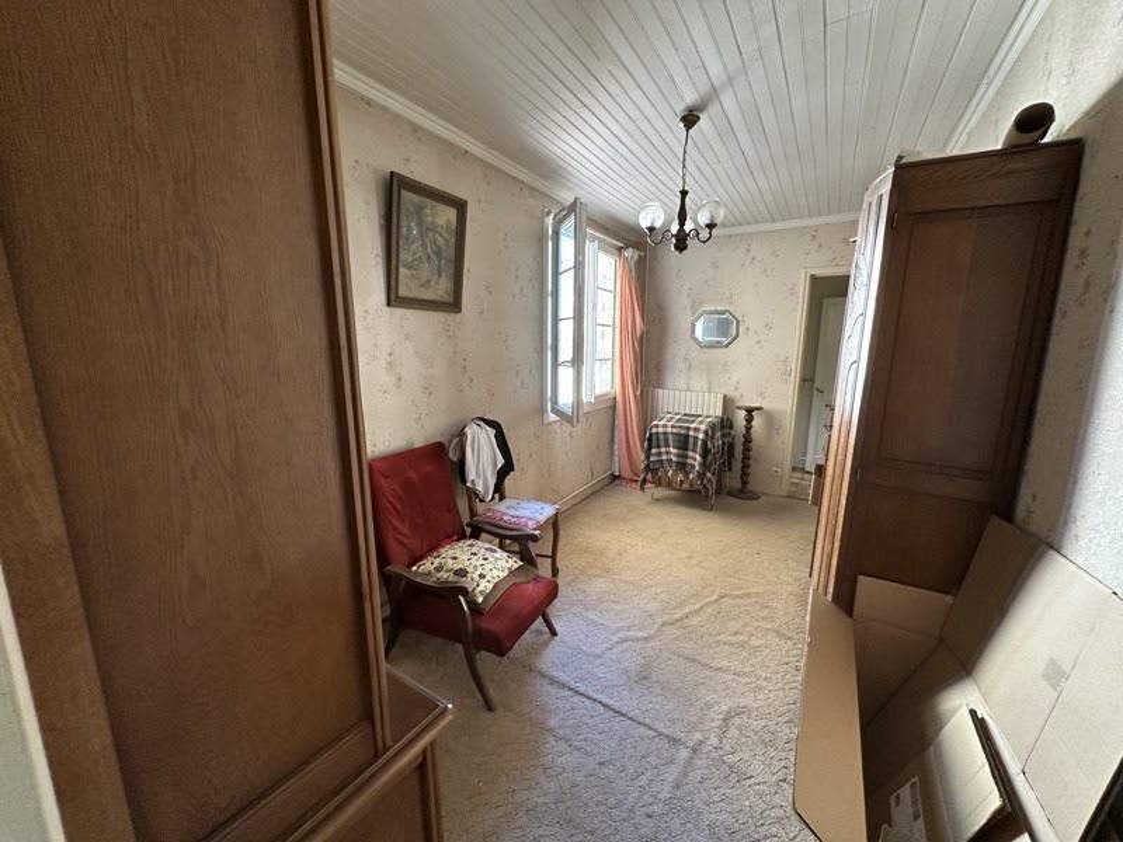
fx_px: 454
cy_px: 421
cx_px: 562
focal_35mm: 14
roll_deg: -0.9
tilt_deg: -10.7
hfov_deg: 102.1
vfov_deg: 85.7
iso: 320
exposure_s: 1/50
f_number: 2.2
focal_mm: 2.22
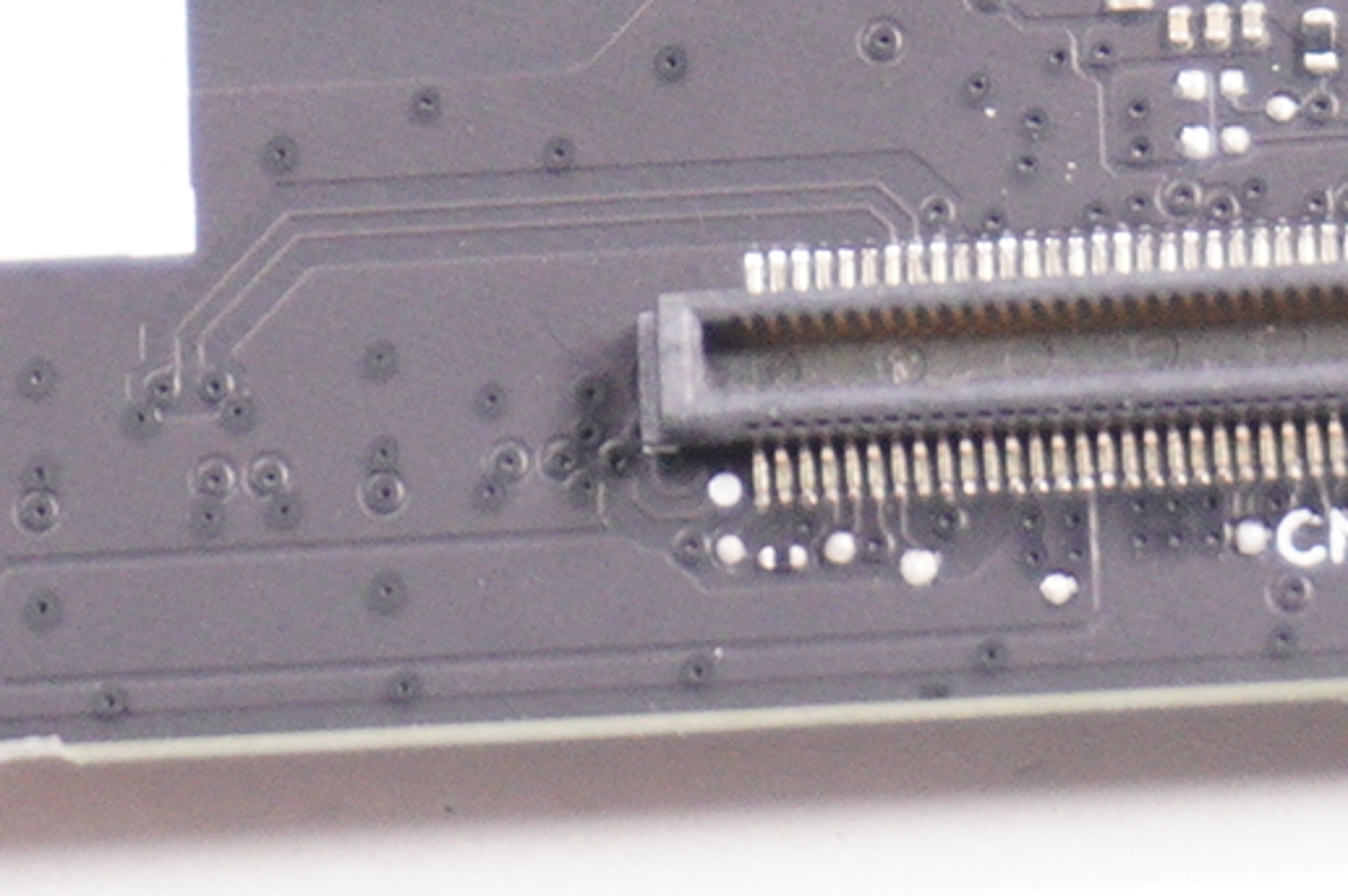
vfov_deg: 3.1
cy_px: -577
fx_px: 16347
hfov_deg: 4.7
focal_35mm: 437
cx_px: 1659
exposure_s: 1/125
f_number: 5.6
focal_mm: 50
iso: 800
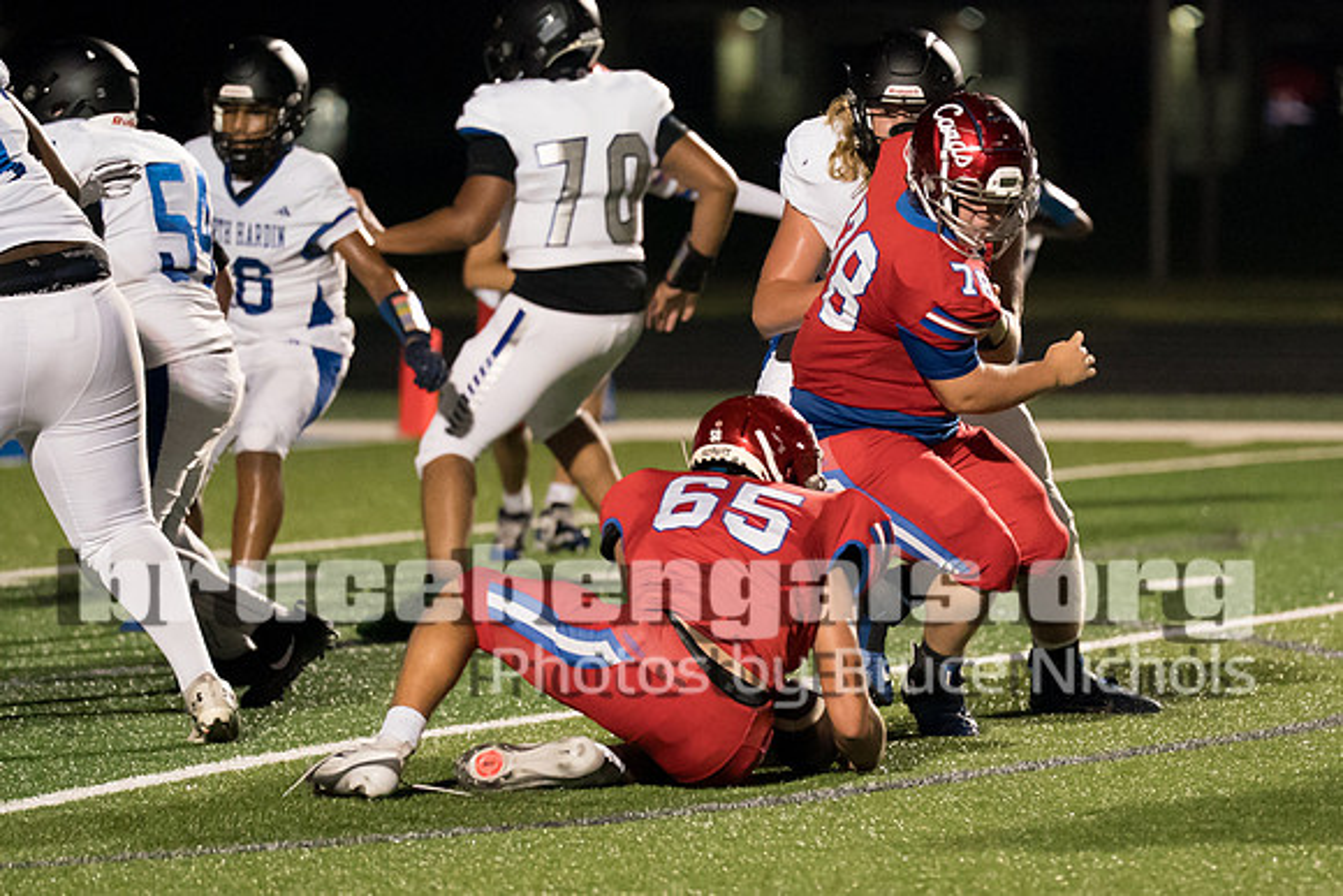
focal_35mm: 353
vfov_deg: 3.9
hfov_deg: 5.8
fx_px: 13156
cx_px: 960
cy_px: 460
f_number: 2.8
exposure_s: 1/1000
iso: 8000
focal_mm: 200
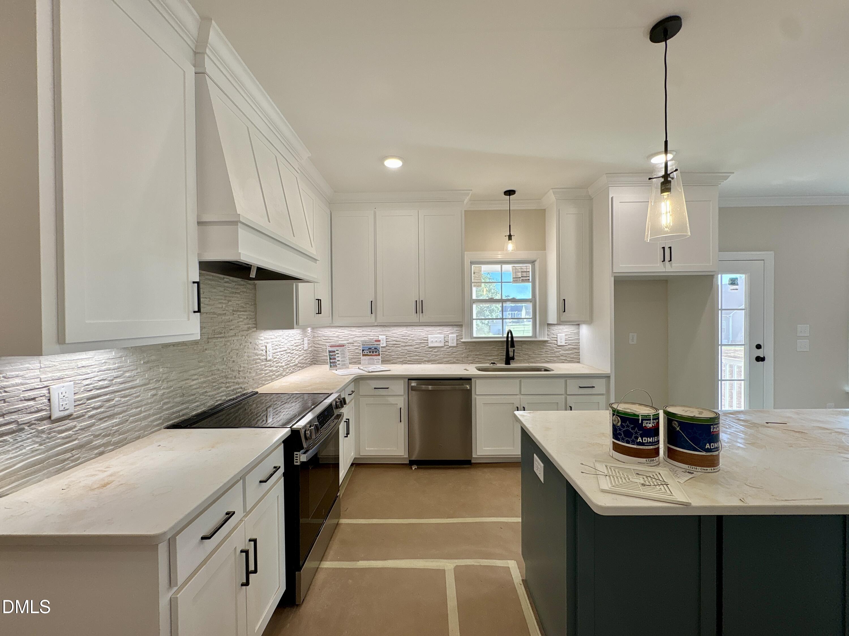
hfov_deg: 102.1
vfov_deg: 85.7
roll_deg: +1.0
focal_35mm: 14
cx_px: 424
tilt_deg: -0.1
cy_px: 318
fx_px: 343
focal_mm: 2.22
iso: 64
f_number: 2.2
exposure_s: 1/125
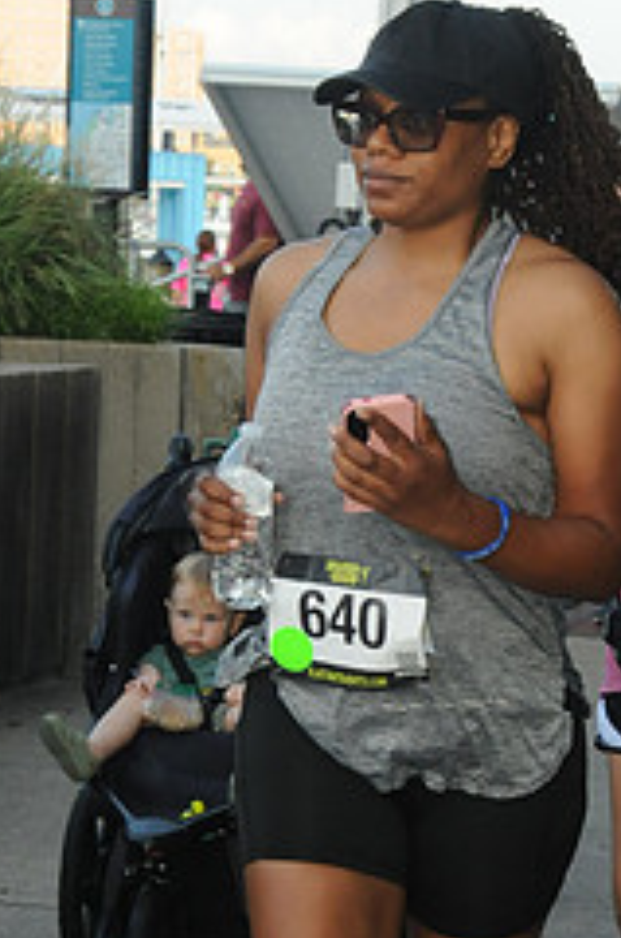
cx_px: 439
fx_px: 4522
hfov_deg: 7.9
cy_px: 778
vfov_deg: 11.8
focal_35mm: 174
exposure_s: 1/250
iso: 800
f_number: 13
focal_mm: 48
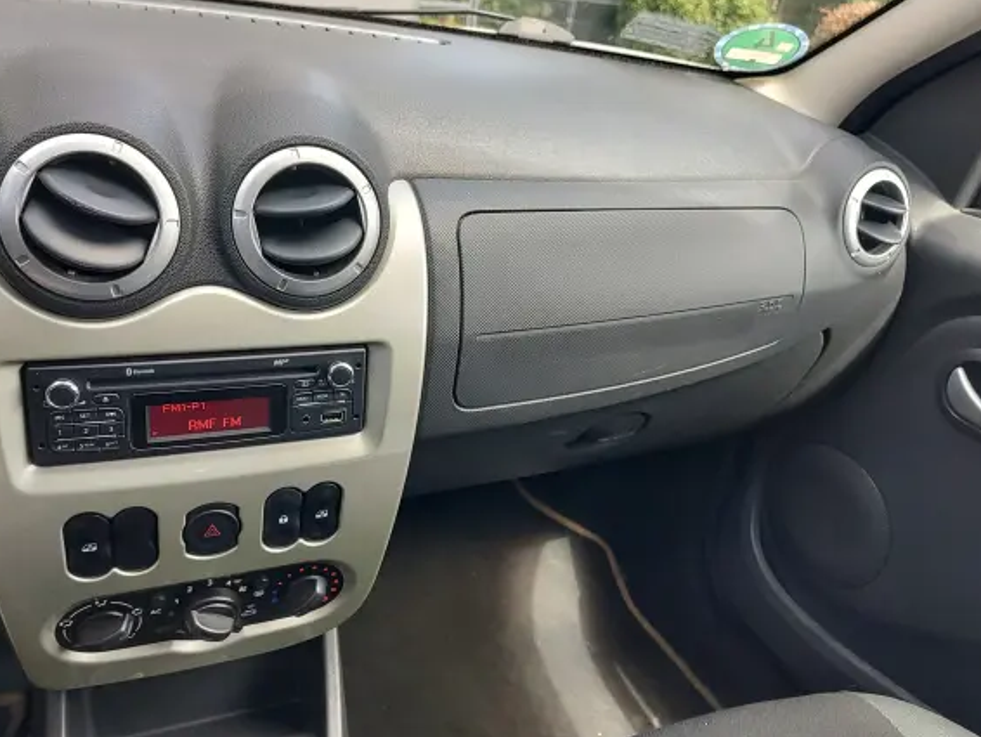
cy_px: 350
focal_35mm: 26
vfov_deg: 53.1
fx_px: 737
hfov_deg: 67.2
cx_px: 452
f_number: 1.8
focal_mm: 5.56
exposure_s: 1/205
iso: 100
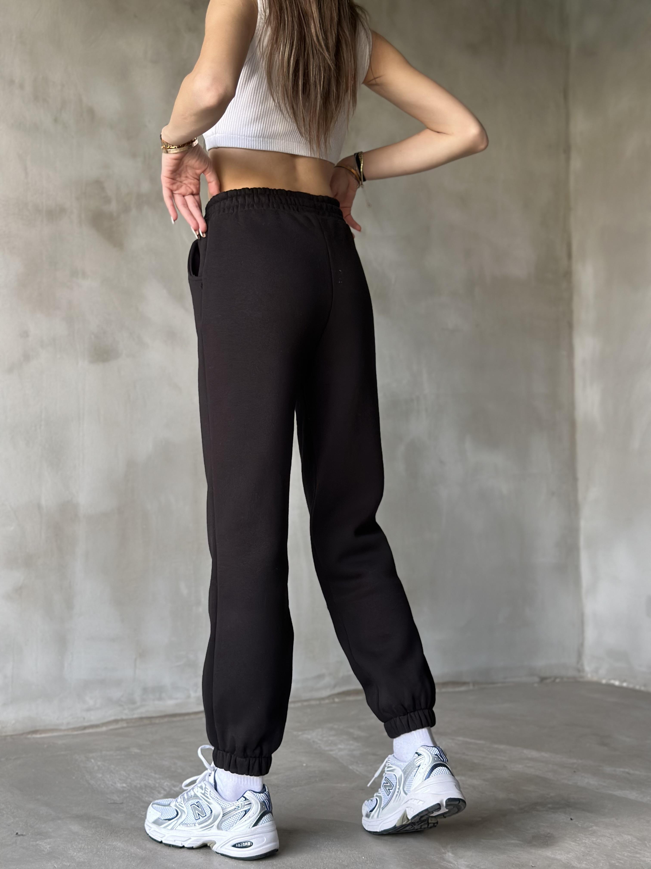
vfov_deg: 39.7
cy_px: 434
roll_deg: -1.1
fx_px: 1204
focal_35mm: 48
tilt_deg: +2.9
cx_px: 326
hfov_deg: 30.3
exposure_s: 1/60
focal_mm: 6.86
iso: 200
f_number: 1.78
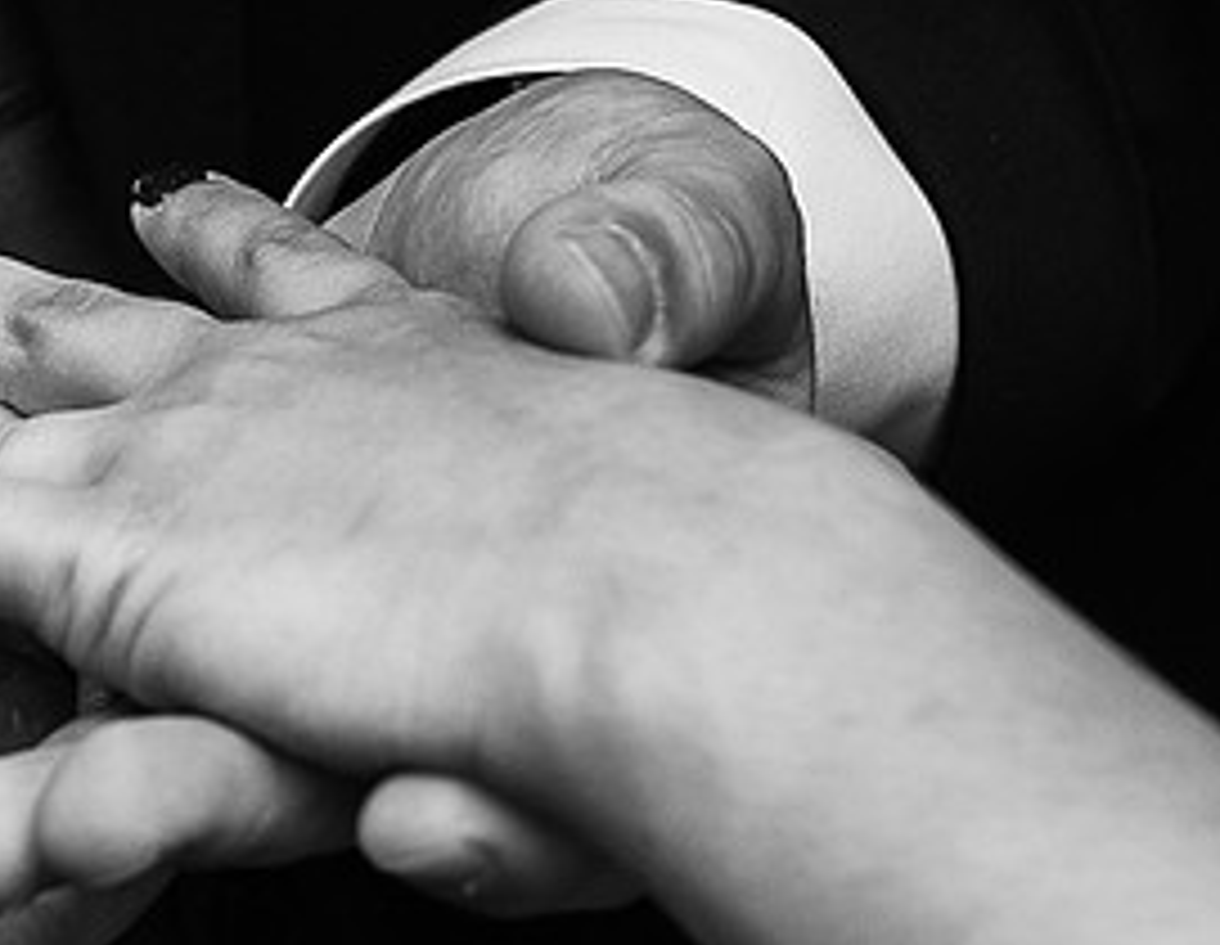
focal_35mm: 187
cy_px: 492
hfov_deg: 10.4
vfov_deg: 8.1
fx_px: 6670
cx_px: -12
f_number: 3.2
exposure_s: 1/100
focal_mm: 35
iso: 320
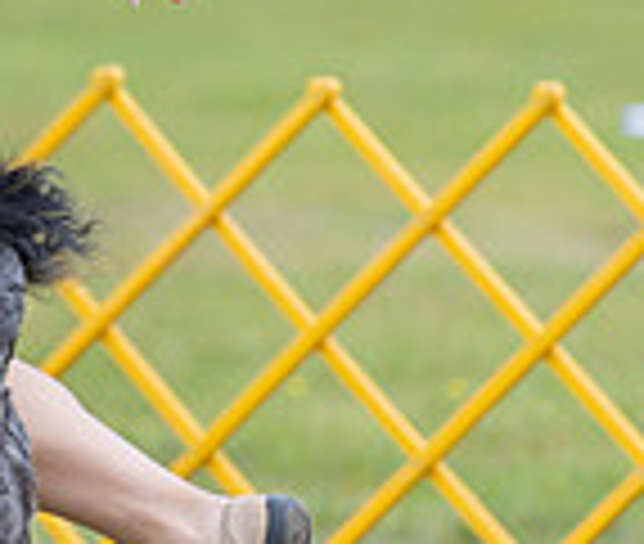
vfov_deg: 1.6
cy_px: 171
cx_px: -335
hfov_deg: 1.9
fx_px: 19009
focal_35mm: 975
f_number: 3.5
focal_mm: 194
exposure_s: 1/500
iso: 100
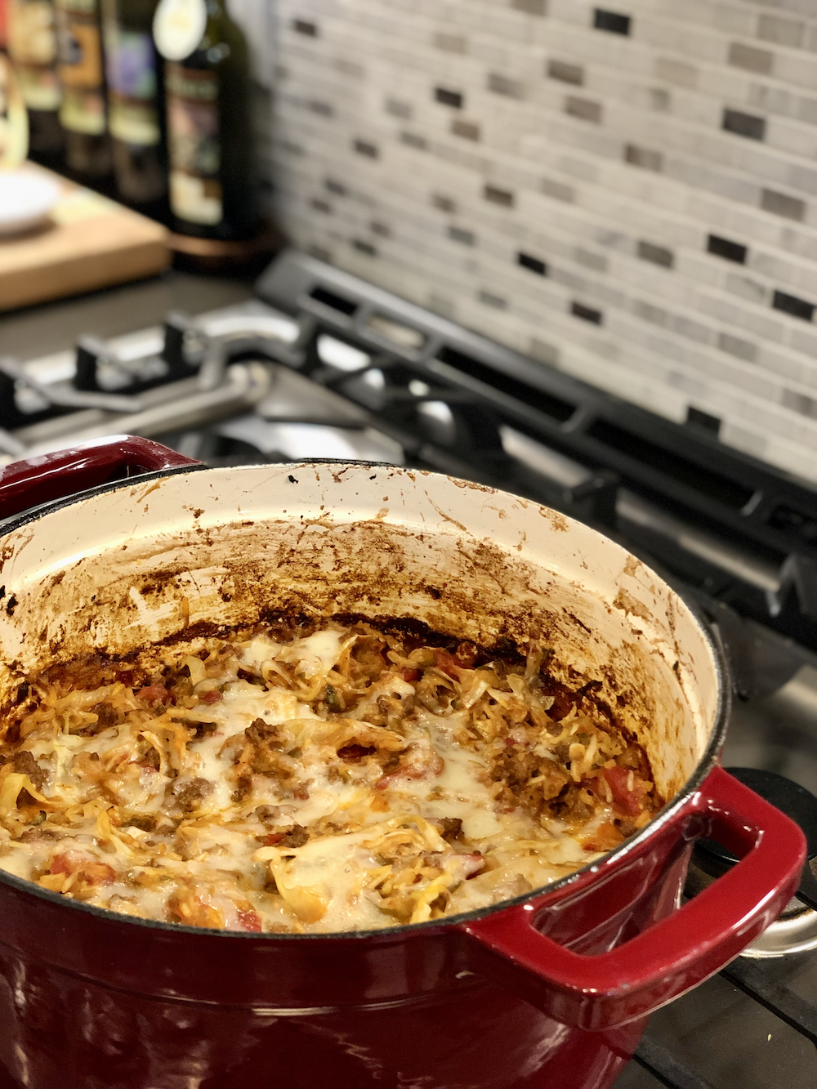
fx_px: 1636
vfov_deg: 36.8
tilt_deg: -28.9
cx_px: 408
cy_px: 544
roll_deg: -1.0
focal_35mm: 52
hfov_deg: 28.0
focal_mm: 6
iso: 160
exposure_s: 1/30
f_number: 2.4
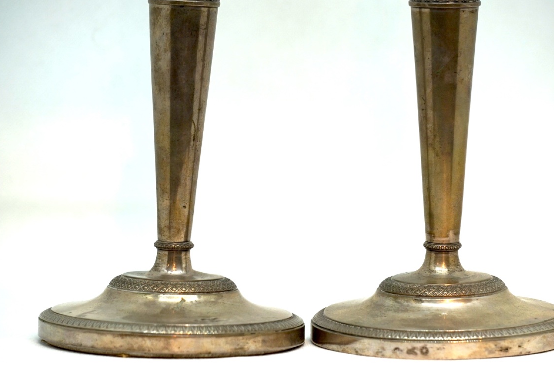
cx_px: 292
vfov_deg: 8.3
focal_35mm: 165
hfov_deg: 12.4
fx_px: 2541
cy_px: 197
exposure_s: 1/160
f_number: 5.6
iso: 250
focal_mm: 103
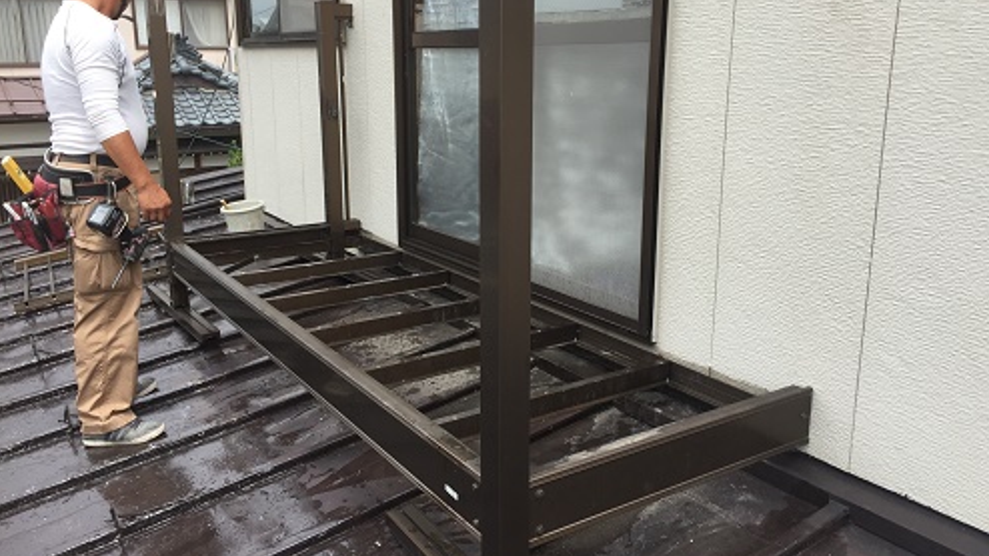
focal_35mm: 32
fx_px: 839
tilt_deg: -12.9
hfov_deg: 61.0
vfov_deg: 36.7
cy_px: 255
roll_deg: -0.3
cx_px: 499
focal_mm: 4.15
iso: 32
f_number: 2.2
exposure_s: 1/1130
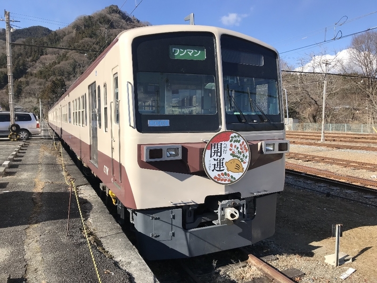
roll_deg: +0.7
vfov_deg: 49.7
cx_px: 188
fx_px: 305
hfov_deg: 63.4
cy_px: 142
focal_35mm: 28
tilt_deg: -2.6
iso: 20
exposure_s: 1/1773
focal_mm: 3.99
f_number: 1.8
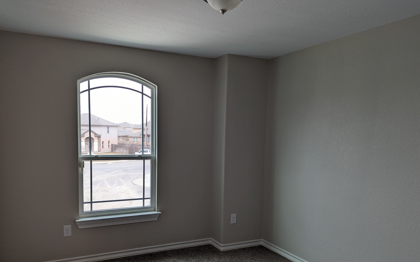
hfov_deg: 64.6
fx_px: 332
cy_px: 166
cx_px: 208
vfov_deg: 42.7
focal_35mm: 29
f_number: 1.85
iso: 57
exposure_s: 1/120
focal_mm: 6.81
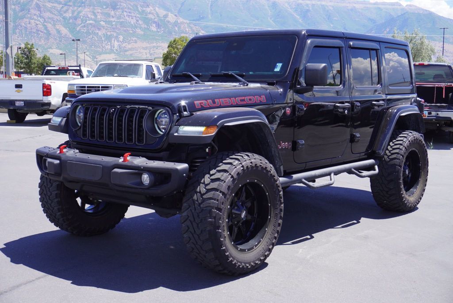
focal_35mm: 48
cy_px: 152
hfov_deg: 41.1
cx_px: 226
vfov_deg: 28.1
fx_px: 604
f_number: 8
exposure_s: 1/160
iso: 100
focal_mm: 32
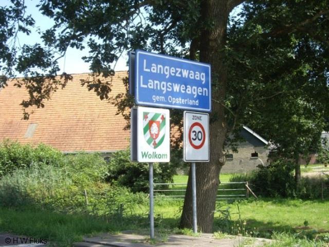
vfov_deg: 37.7
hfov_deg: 49.0
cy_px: 124
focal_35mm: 38
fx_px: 361
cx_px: 164
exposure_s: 1/320
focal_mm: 7.9
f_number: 2.8
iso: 64
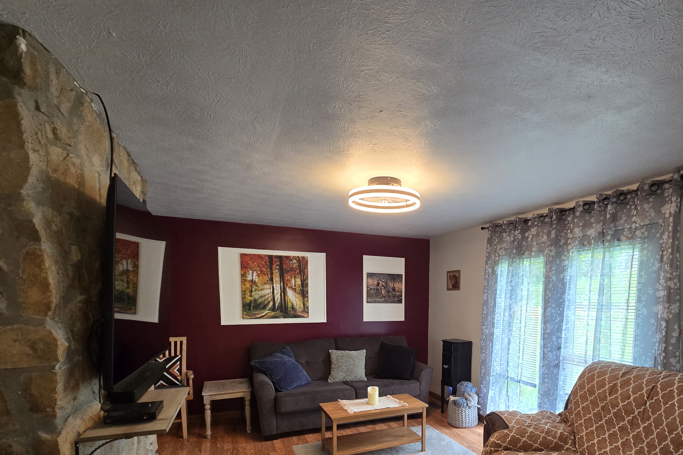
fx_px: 341
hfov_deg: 89.0
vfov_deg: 64.1
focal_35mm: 18
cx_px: 405
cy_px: 331
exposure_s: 1/60
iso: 320
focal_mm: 2.2
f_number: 2.2
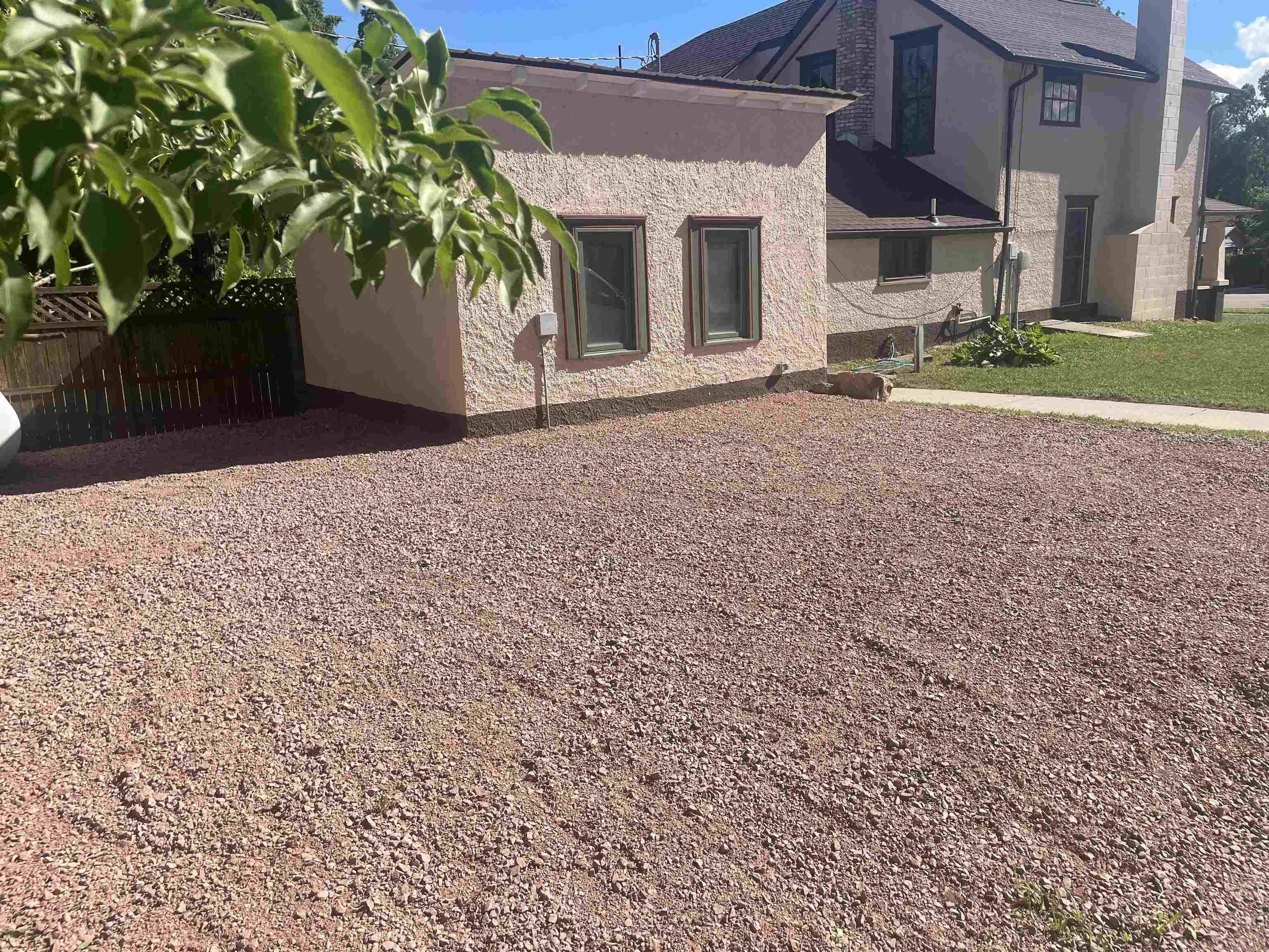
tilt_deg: -13.2
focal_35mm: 26
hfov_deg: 67.3
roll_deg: +1.9
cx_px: 634
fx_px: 953
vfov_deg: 53.1
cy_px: 476
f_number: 1.6
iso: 32
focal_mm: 4.2
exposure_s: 1/2959
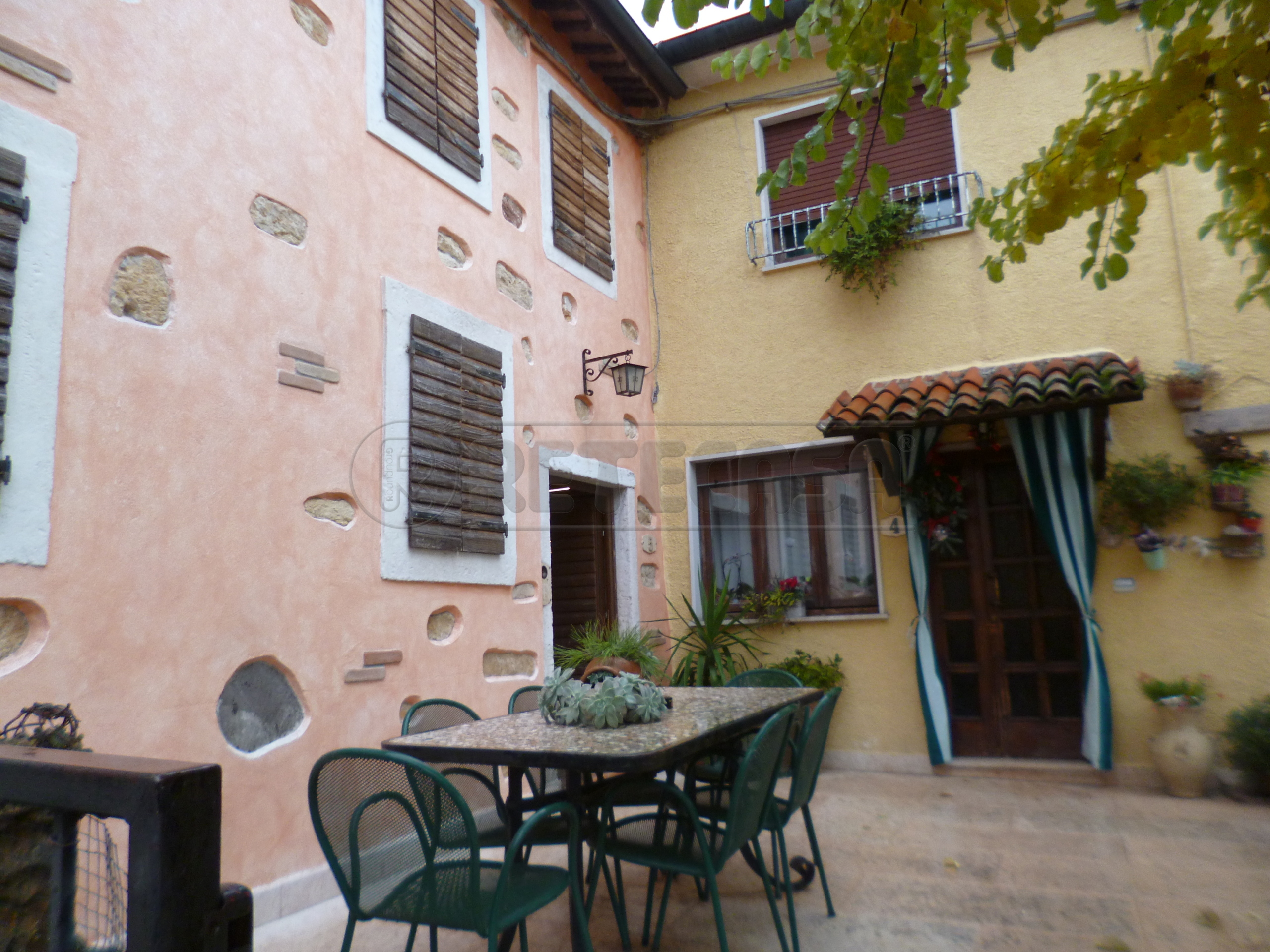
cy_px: 476
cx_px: 635
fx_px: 881
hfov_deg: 71.6
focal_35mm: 24
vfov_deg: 56.8
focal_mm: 4.3
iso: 160
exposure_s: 1/60
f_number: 2.5
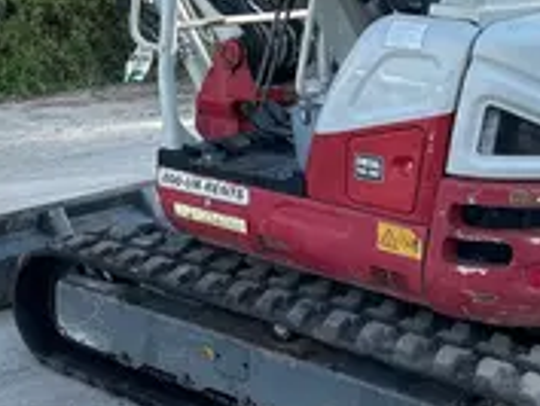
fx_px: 1264
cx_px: 296
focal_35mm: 81
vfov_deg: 18.1
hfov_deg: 24.1
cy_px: 78
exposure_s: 1/1068
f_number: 1.5
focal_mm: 5.7
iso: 50
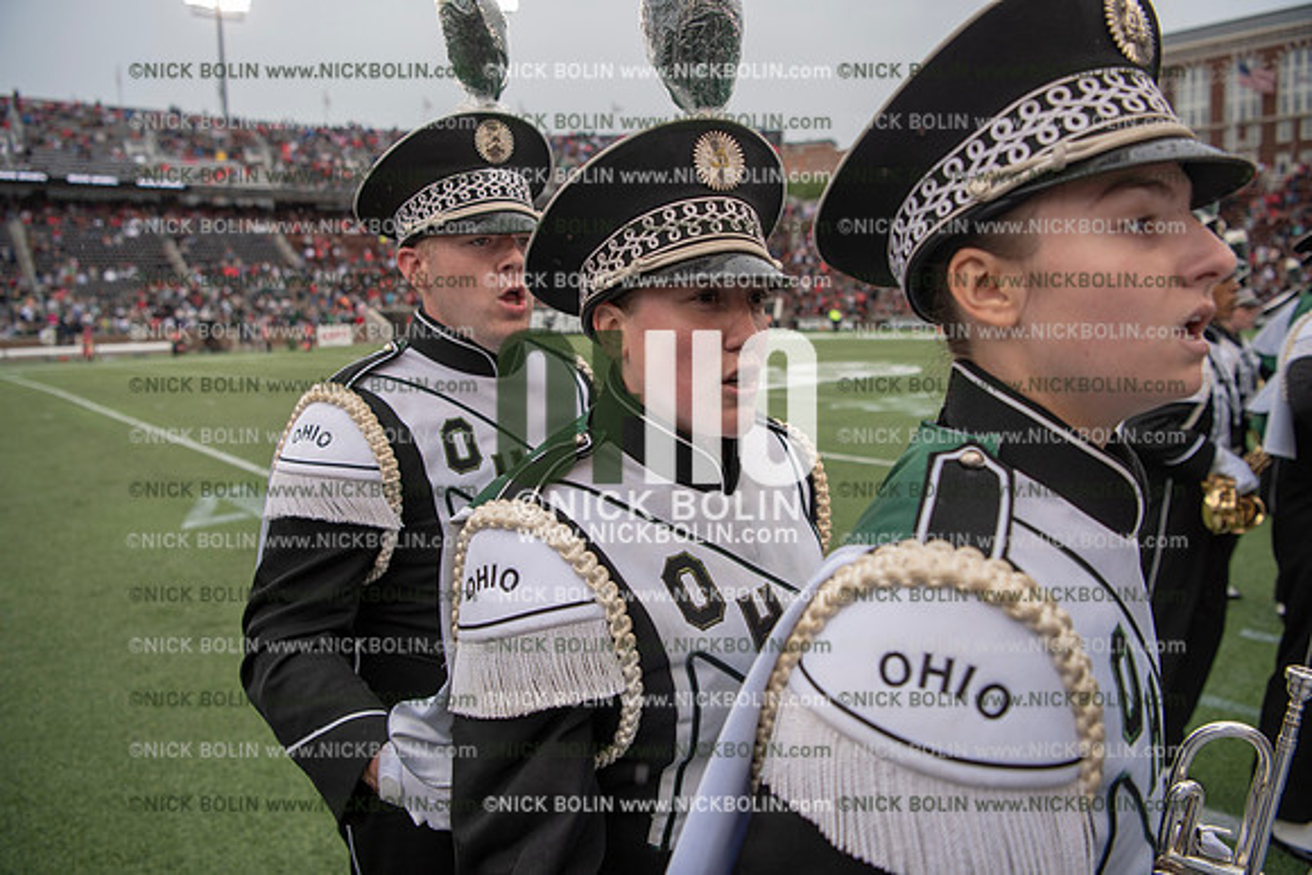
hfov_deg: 73.7
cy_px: 438
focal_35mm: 24
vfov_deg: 53.2
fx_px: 875
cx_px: 656
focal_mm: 24
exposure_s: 1/800
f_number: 3.5
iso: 250
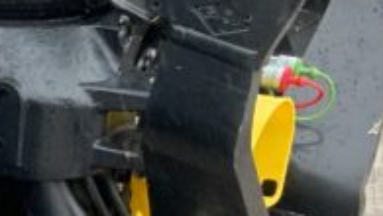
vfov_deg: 7.1
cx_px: -407
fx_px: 1687
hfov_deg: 11.5
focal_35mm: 166
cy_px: 393
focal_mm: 3
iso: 40
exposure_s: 1/122
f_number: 1.8
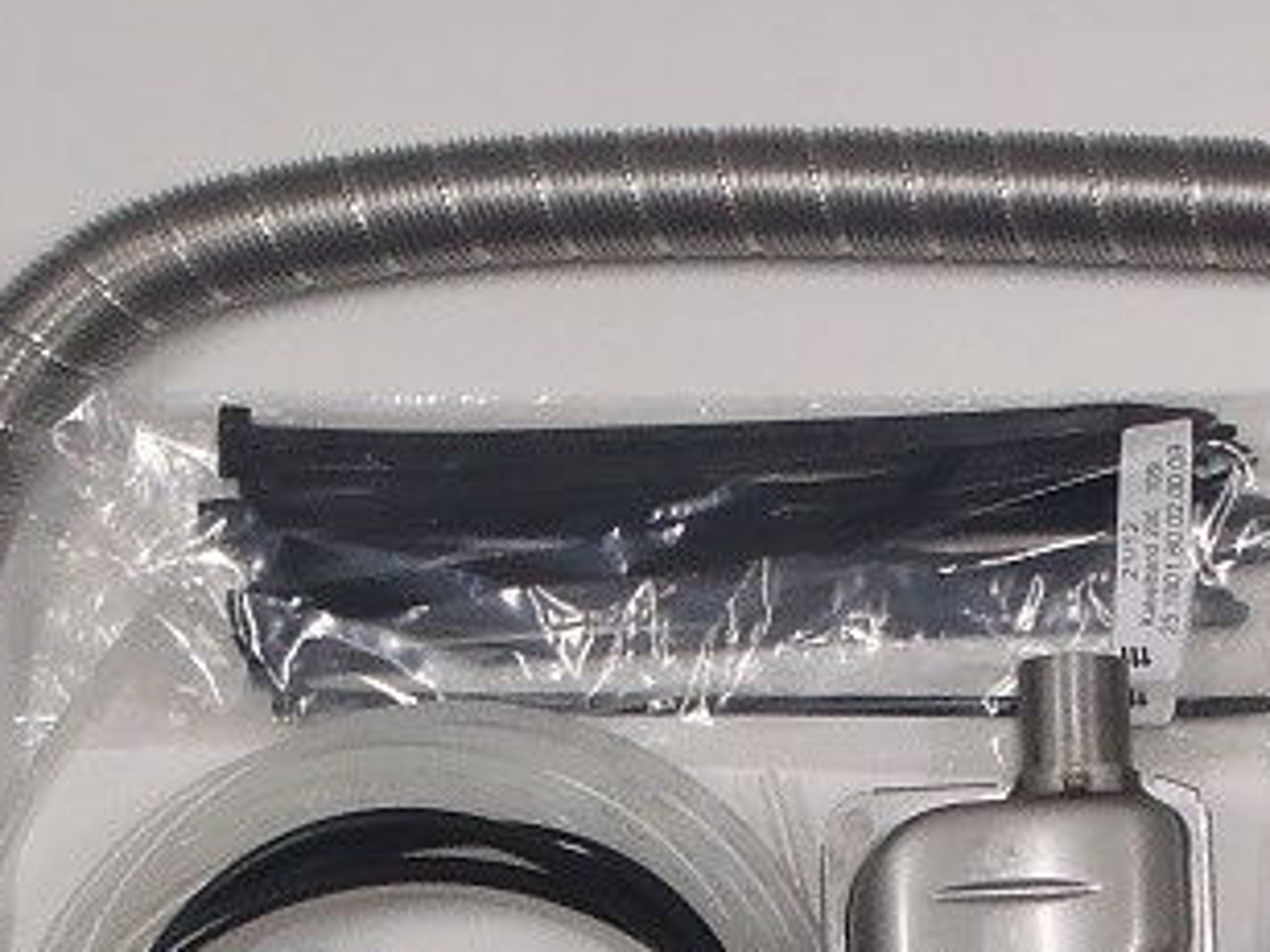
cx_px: 1208
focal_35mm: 117
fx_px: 4293
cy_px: 1273
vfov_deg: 12.2
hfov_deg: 16.5
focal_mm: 6.53
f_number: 4.1
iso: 200
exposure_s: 1/20
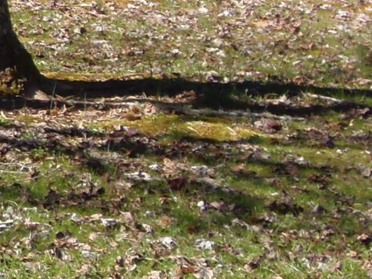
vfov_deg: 5.9
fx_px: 2677
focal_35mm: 249
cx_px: -565
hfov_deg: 7.4
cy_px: -217
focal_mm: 9.1
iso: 64
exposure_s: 1/320
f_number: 3.8
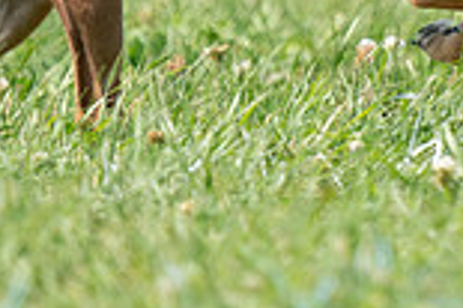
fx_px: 27699
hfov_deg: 1.0
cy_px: -223
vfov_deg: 0.6
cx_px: 457
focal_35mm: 2156
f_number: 6.3
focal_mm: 576
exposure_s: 1/4000
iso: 1600
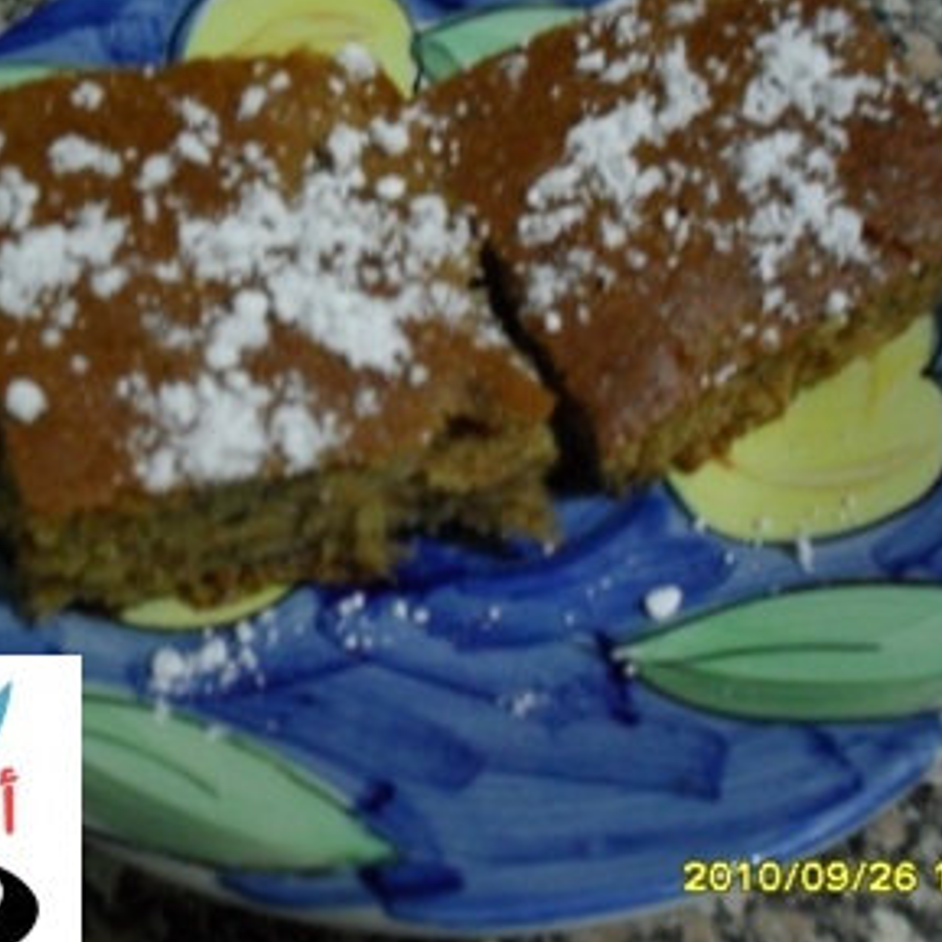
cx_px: 450
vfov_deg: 35.3
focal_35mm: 48
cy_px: 434
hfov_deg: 35.3
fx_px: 1478
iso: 400
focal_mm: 6.3
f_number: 3.2
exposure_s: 1/15
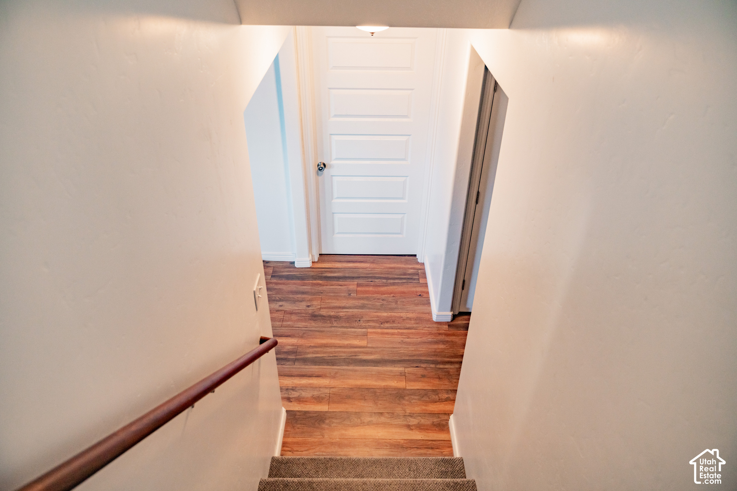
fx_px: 491
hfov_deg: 73.7
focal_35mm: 24
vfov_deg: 53.1
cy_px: 246
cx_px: 368
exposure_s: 1/60
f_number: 4.5
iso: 1000
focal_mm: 24
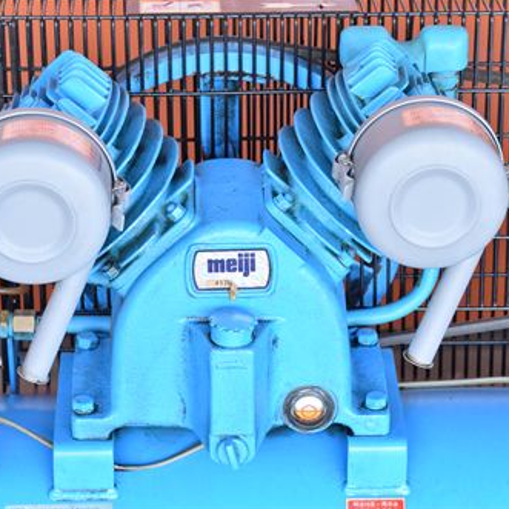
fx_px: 2179
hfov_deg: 13.3
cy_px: 254
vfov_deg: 13.3
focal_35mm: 131
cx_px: 275
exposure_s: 1/250
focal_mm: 68
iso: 1250
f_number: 6.3
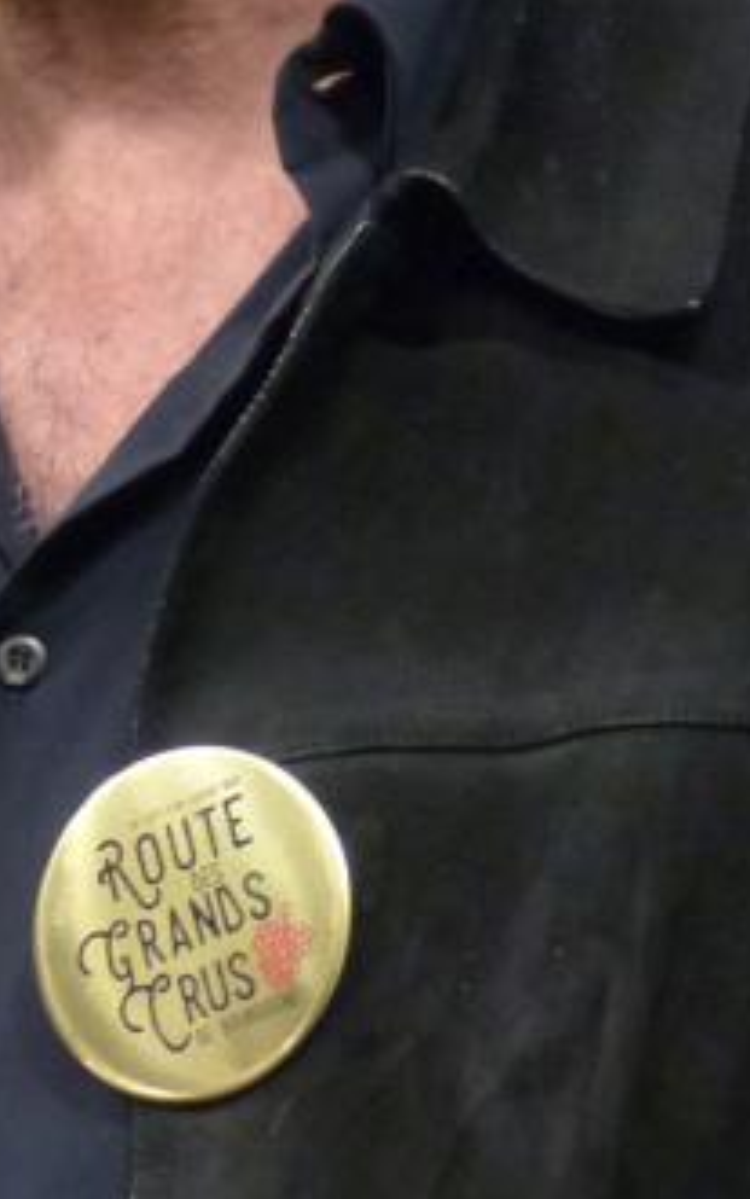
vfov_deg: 5.0
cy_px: 105
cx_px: -500
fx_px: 13730
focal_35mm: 420
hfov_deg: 3.1
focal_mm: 20.5
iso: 400
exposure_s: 1/40
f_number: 2.8
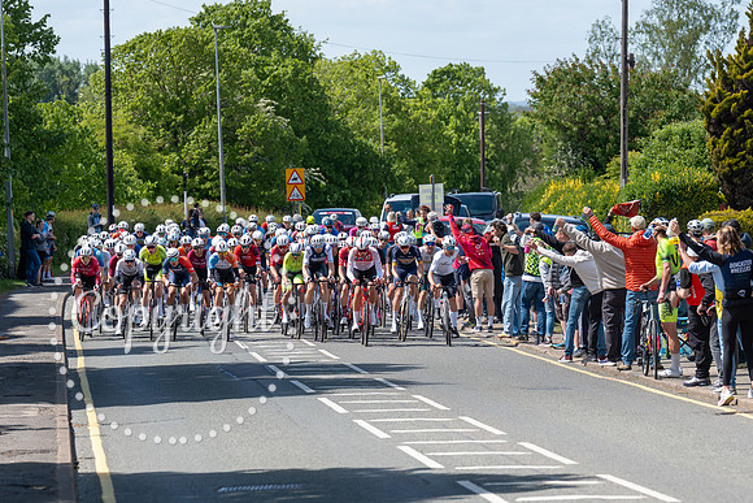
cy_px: 309
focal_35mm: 229
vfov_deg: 6.0
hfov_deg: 9.0
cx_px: 353
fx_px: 4782
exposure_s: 1/1000
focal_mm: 176
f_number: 5.6
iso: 320
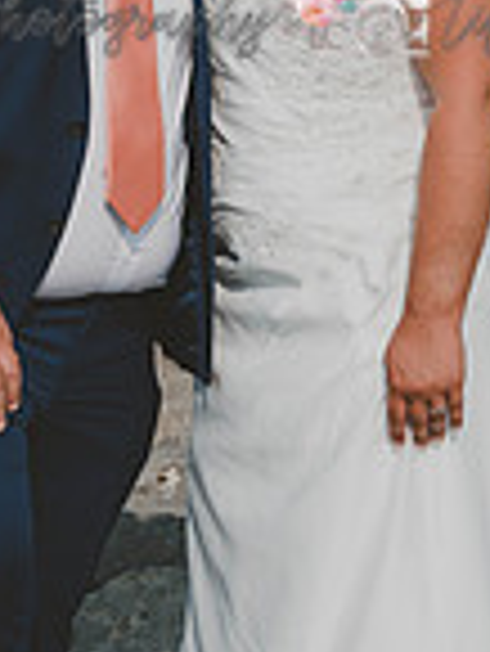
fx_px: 2412
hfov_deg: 11.6
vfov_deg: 15.3
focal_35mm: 128
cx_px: 110
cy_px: 189
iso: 100
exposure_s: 1/400
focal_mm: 43
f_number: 7.1
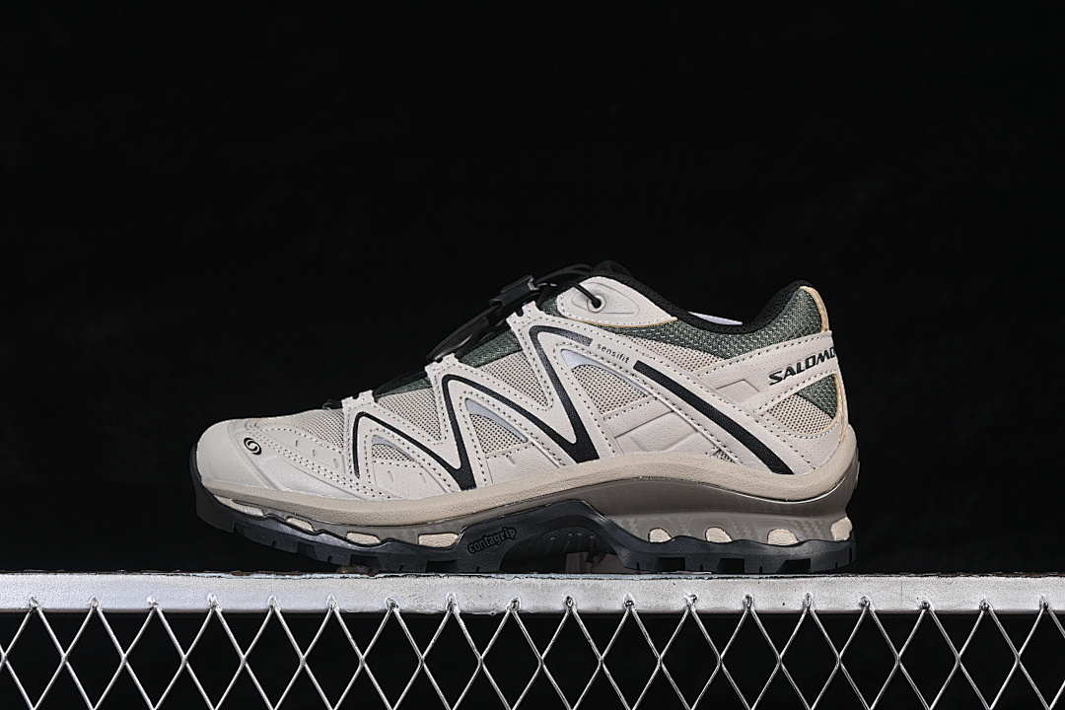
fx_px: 2219
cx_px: 532
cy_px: 355
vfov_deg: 18.2
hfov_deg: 27.0
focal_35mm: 75
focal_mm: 50
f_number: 7.1
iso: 160
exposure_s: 1/80
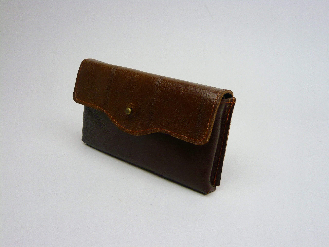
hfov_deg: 51.4
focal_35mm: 36
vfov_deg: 39.7
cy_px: 124
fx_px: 342
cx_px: 164
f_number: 3.1
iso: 100
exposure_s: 1/60
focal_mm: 5.8
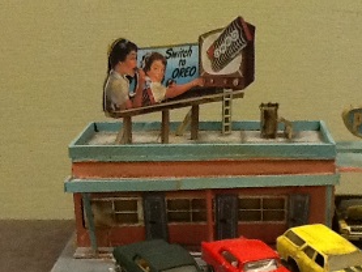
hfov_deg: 26.5
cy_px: 220
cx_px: 295
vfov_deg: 20.2
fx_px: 753
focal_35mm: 72
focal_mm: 2.03
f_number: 2.4
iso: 250
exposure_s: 1/30
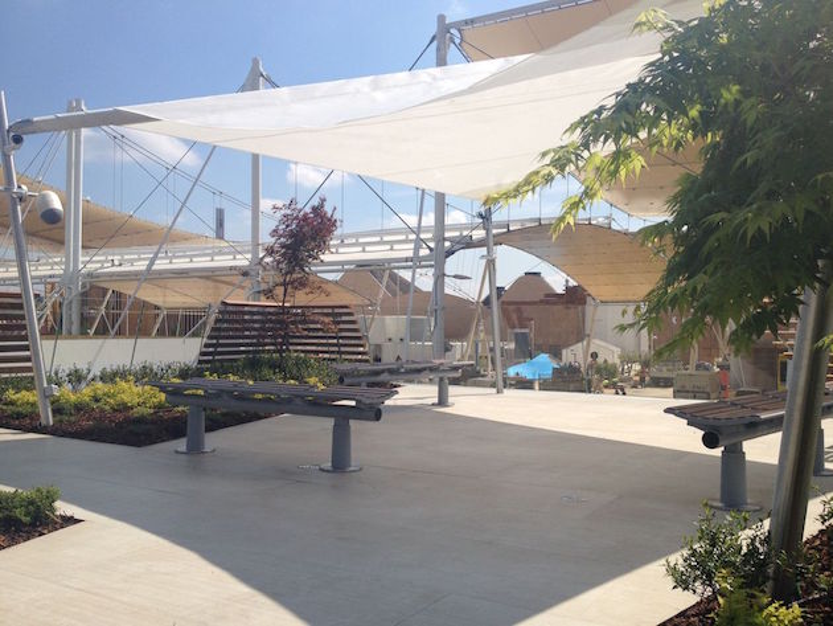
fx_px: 843
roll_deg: -2.4
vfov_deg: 40.7
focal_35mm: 35
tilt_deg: -0.7
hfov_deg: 52.6
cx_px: 416
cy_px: 313
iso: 50
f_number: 2.4
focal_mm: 4.28
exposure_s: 1/2907
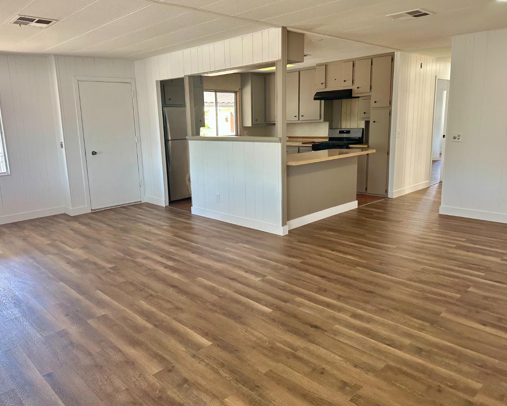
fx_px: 390
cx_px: 240
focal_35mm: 26
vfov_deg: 54.9
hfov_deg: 66.0
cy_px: 197
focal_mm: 6.86
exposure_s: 1/60
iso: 125
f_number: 1.78
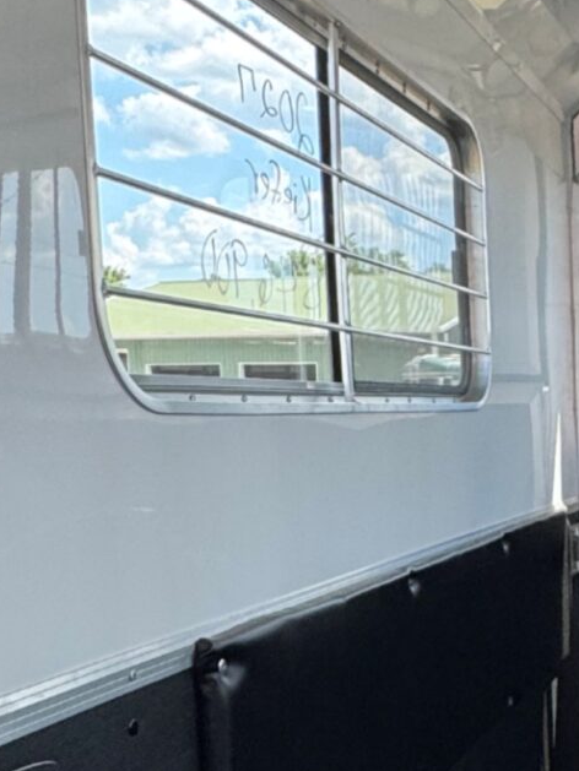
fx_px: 1271
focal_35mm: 57
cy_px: 531
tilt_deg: -7.2
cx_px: 770
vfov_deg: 33.4
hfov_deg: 22.7
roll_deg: +1.9
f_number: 2.2
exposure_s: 1/99
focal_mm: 2.22
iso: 100
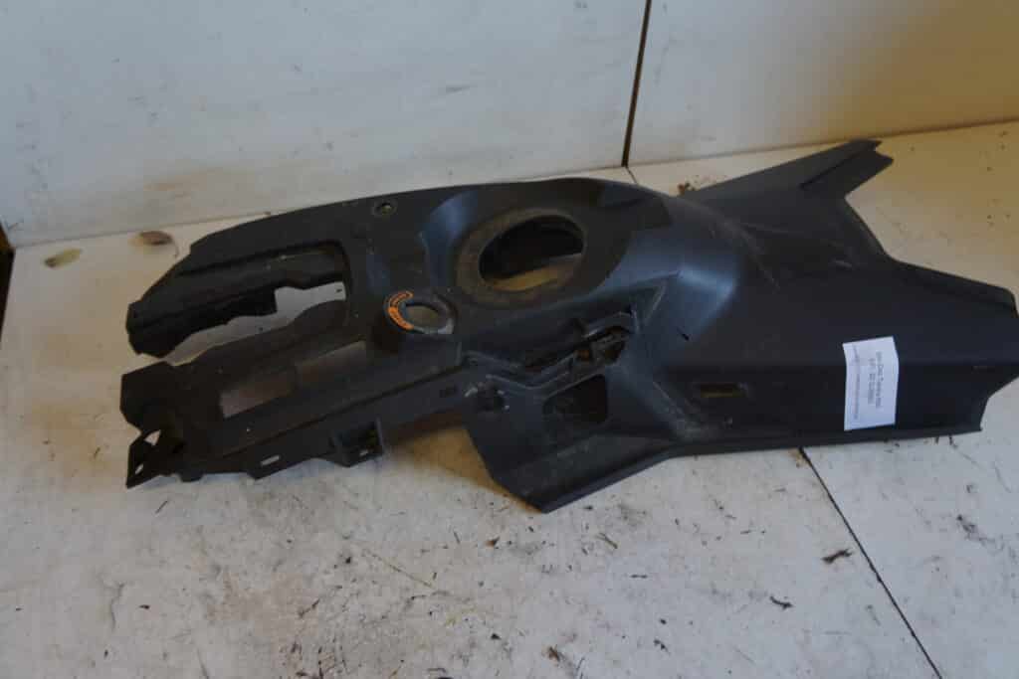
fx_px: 849
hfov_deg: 61.9
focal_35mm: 30
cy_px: 340
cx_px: 510
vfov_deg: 43.6
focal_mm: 20
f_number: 4
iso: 320
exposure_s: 1/60
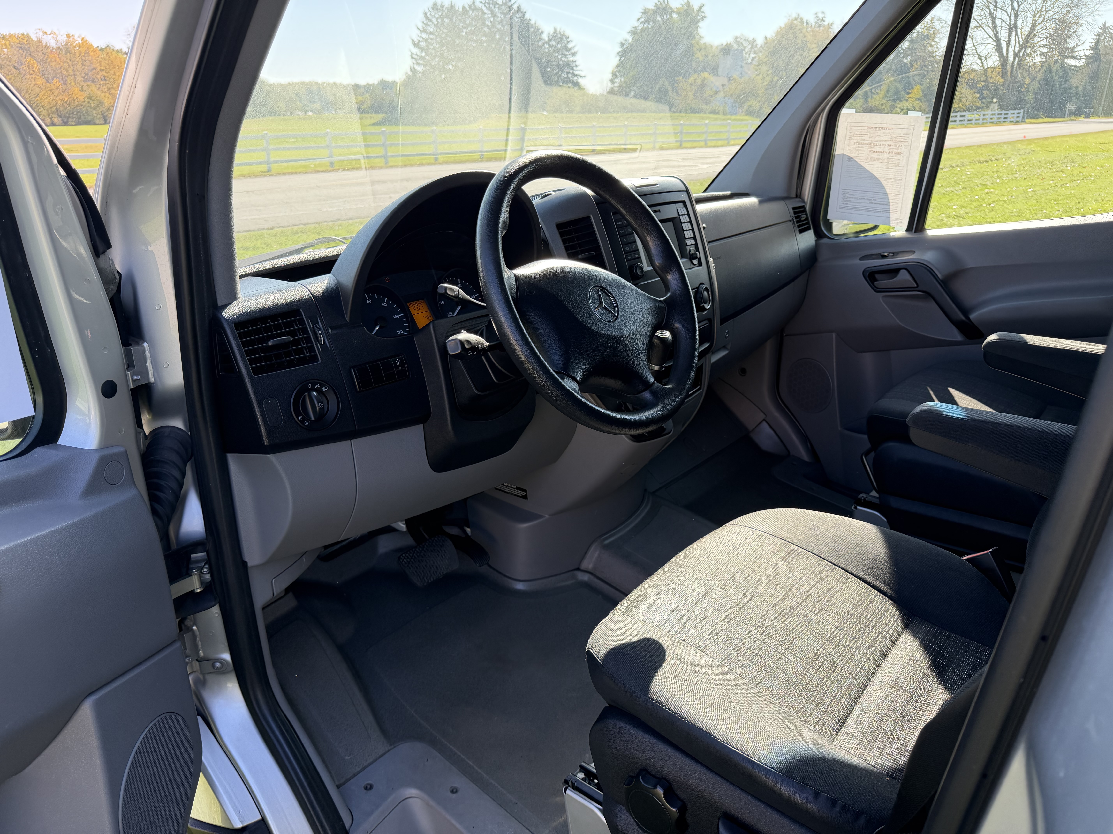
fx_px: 772
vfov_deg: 56.8
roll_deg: +1.4
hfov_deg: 71.6
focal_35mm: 24
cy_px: 417
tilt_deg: -18.6
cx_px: 556
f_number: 1.78
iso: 100
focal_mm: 6.76
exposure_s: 1/547
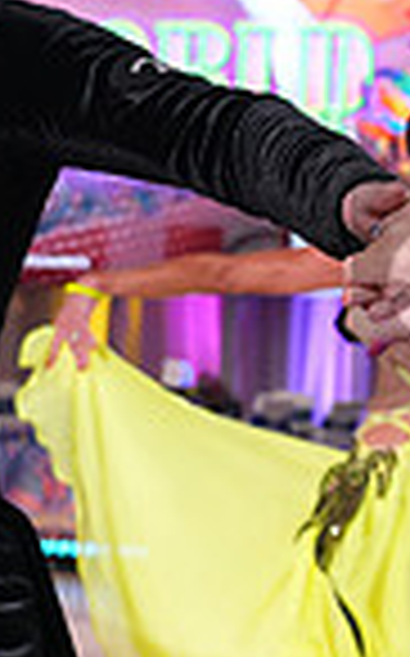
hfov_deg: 8.5
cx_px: 843
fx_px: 2615
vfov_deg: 14.3
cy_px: 290
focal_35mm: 146
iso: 2500
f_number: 4
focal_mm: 36
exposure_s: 1/500
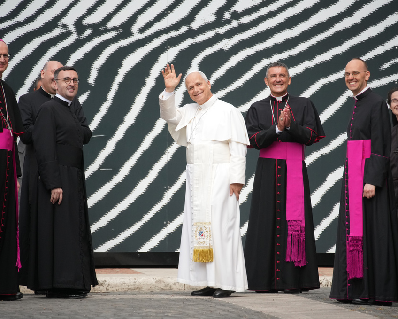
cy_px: 160
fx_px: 5338
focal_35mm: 453
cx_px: 212
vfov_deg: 3.4
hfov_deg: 4.3
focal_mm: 400
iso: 2000
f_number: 5.6
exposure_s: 1/2000
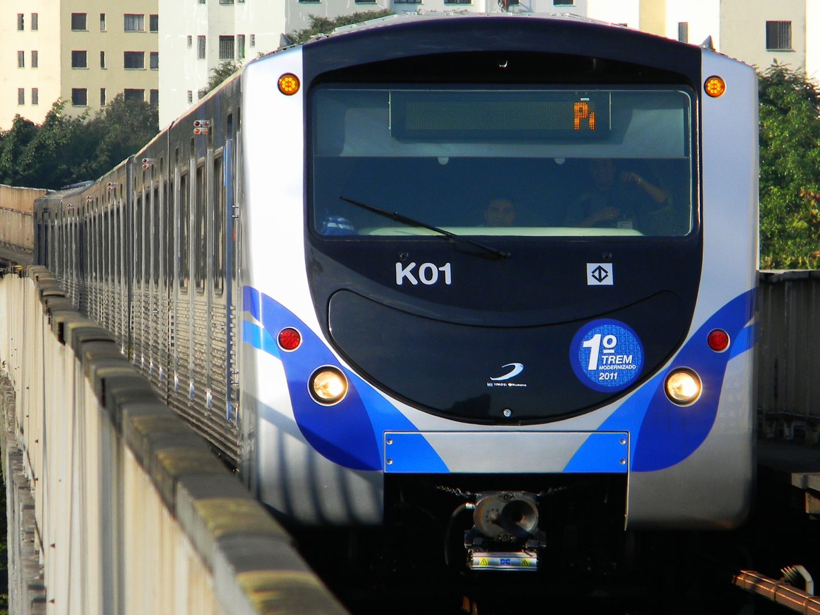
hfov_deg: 6.5
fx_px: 7247
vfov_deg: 4.9
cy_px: 303
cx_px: 413
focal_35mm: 306
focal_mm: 50.4
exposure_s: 1/301
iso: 100
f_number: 5.4
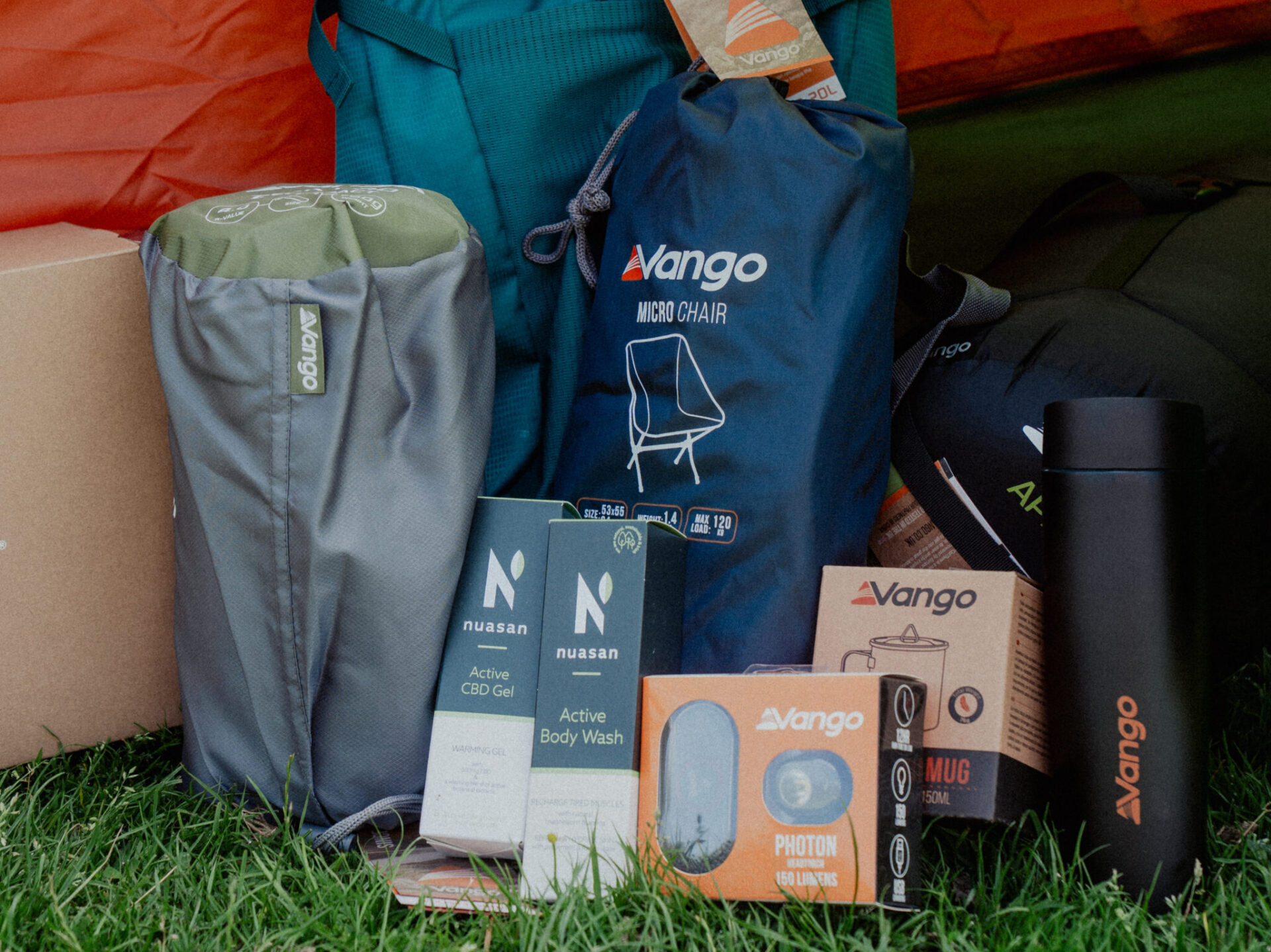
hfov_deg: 71.6
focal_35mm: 24
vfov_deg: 56.8
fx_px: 881
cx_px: 636
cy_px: 476
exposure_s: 1/400
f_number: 5
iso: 100
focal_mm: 12.29
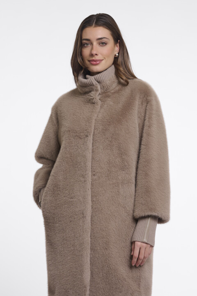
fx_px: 648
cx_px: 98
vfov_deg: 25.7
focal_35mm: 79
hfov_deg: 17.3
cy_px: 148
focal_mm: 79
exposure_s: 1/160
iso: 125
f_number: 8
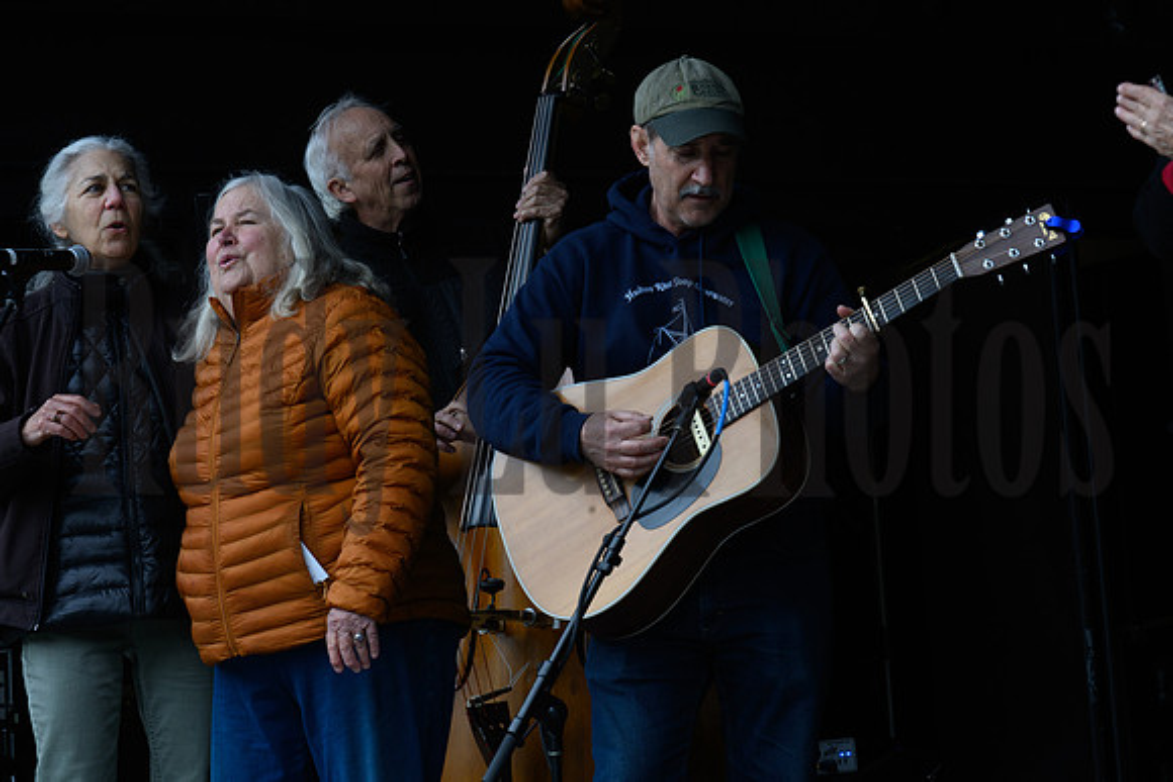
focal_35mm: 120
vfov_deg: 11.4
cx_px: 586
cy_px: 391
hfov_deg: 17.1
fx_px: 3911
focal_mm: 120
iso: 800
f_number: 11
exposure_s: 1/250
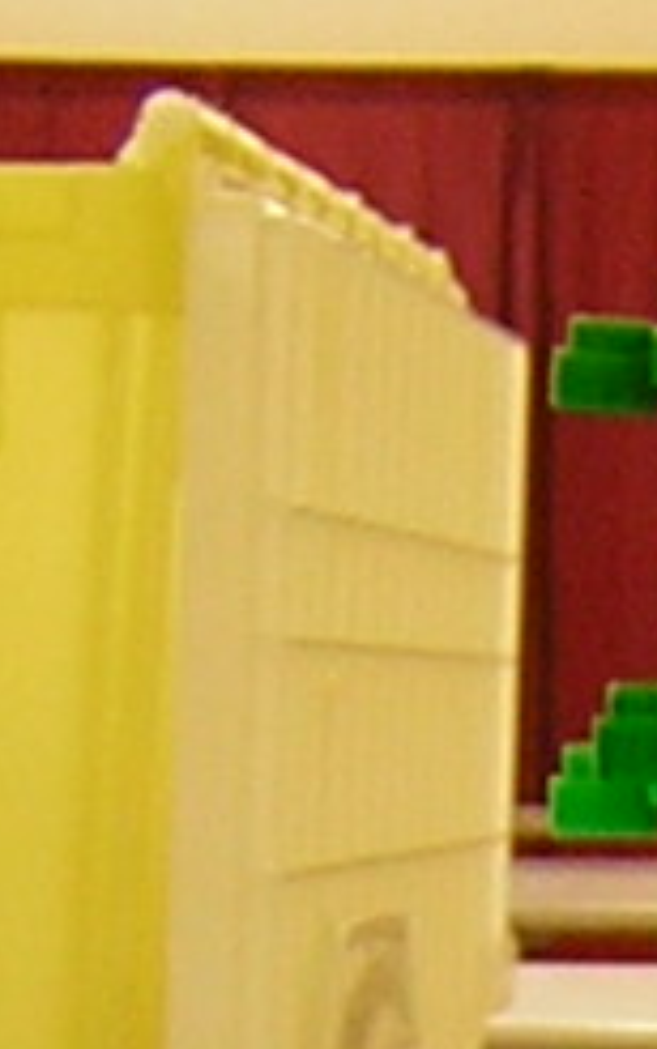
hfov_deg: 5.2
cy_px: 2111
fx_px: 7097
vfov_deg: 8.1
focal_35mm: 248
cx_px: 1536
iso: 50
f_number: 2.6
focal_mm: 4.7
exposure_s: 1/6.5
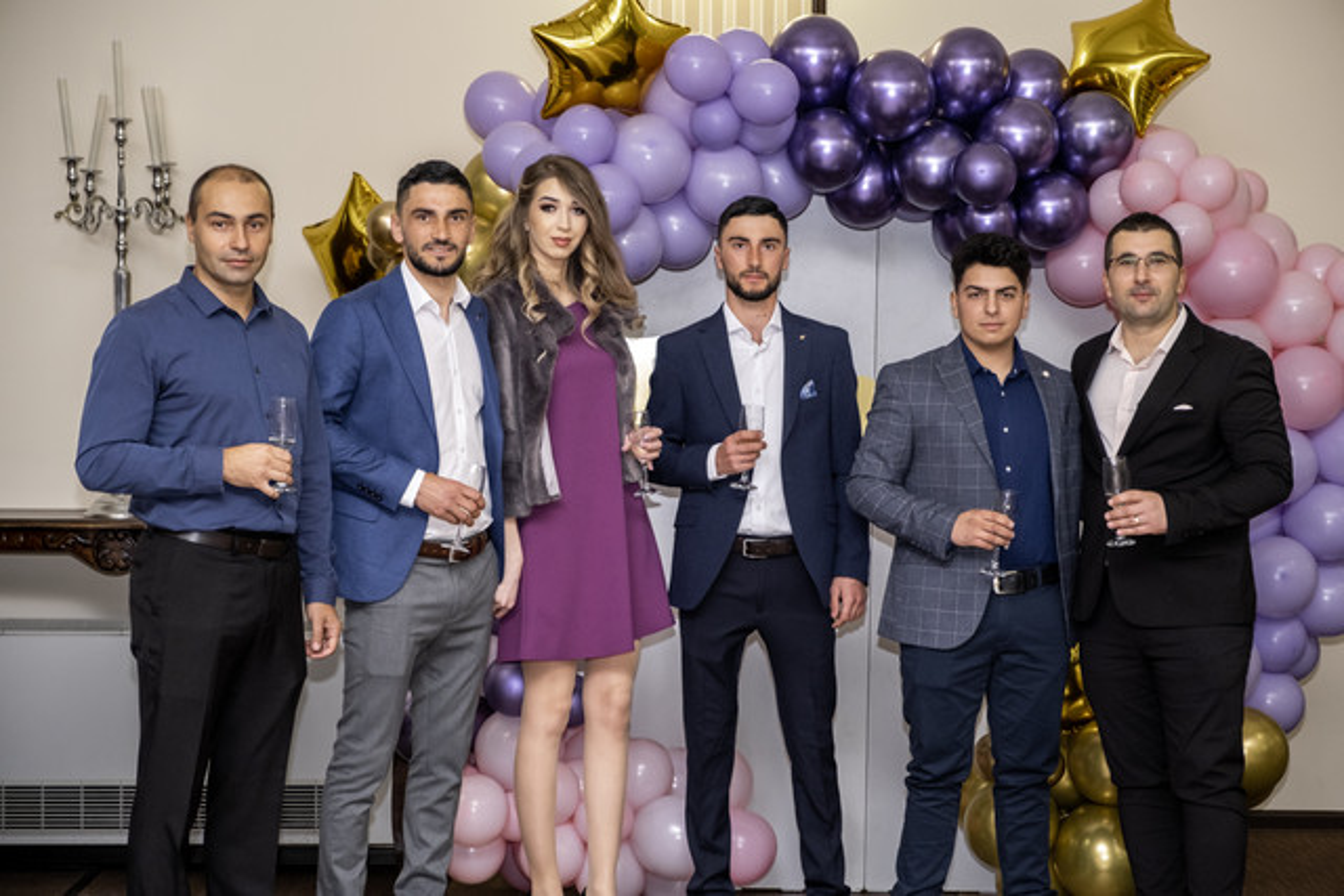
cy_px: 448
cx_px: 672
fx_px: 3099
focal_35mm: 83
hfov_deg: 24.5
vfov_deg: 16.5
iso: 1250
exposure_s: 1/125
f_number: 2.8
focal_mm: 55
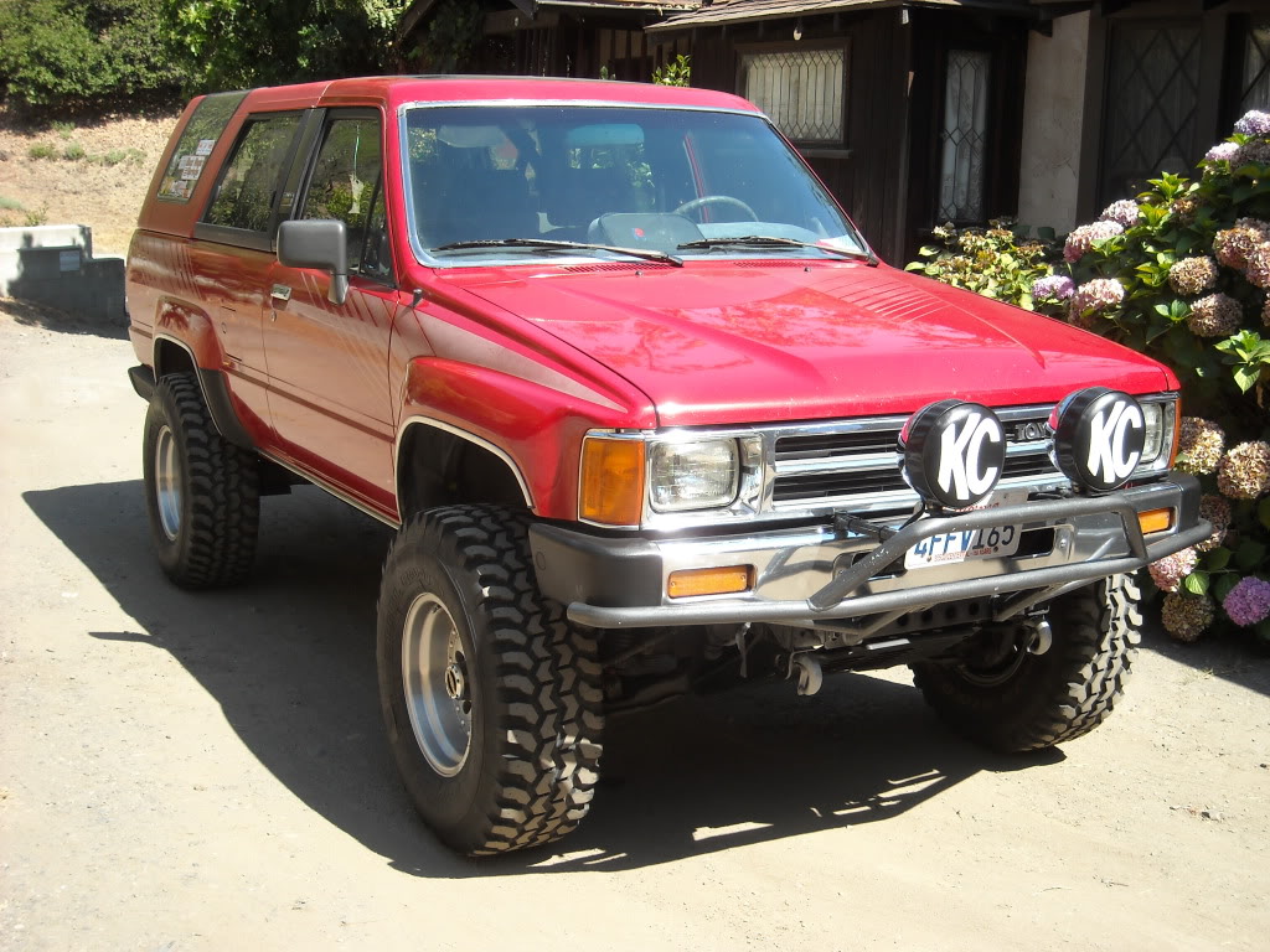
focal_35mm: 49
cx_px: 635
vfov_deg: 29.7
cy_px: 476
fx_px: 1798
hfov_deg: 38.9
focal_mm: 7.9
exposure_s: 1/284
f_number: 3.2
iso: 64
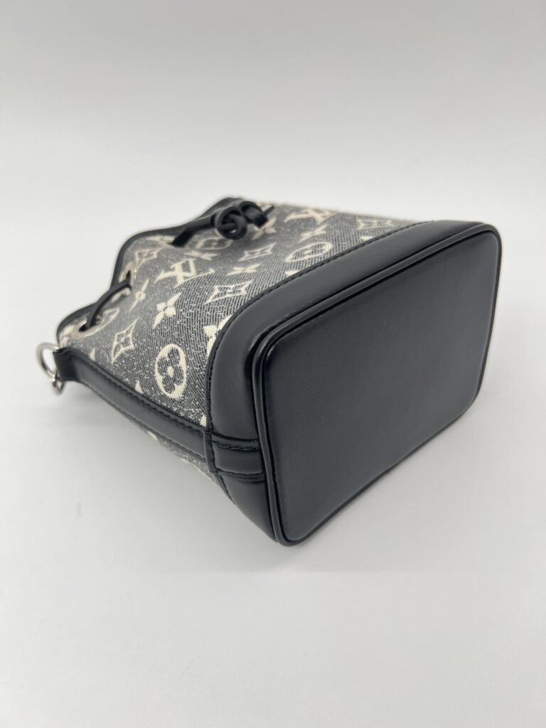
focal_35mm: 26
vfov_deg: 67.3
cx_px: 273
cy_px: 364
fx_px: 547
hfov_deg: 53.1
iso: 40
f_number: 1.5
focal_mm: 5.7
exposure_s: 1/100
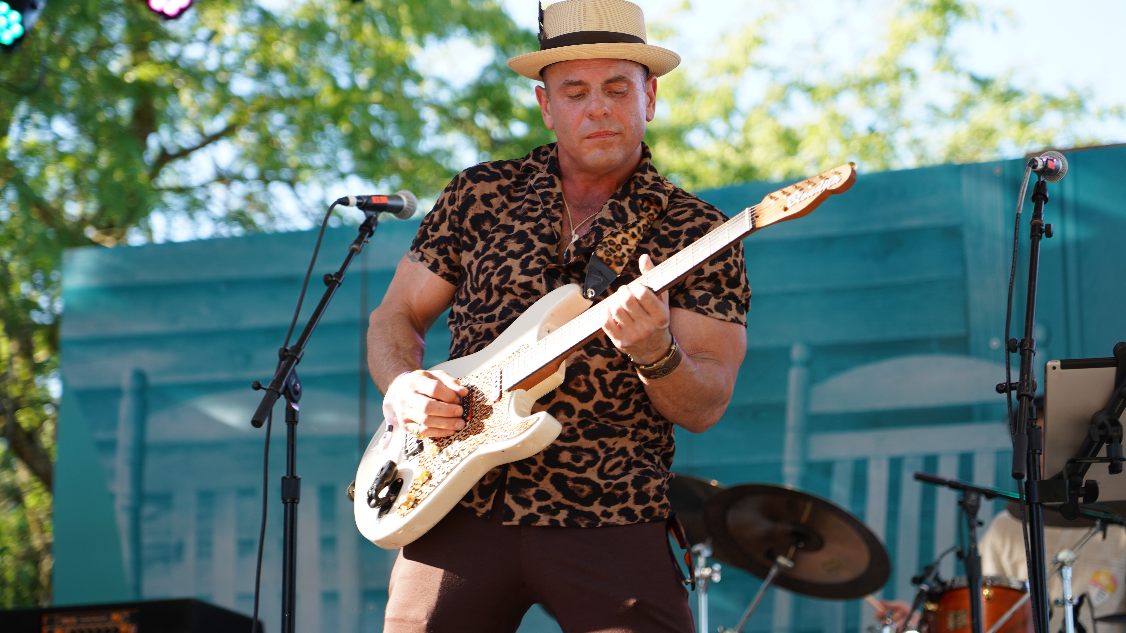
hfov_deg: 19.3
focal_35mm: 111
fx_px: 3314
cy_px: 274
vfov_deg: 10.9
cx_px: 564
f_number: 4
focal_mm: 105
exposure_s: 1/160
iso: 160
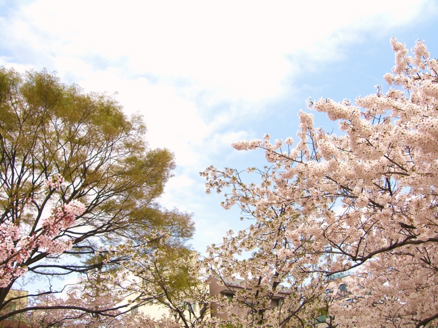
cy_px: 164
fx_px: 481
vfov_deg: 37.7
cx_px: 219
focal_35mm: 38
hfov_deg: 49.0
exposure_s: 1/160
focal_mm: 7.9
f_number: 8
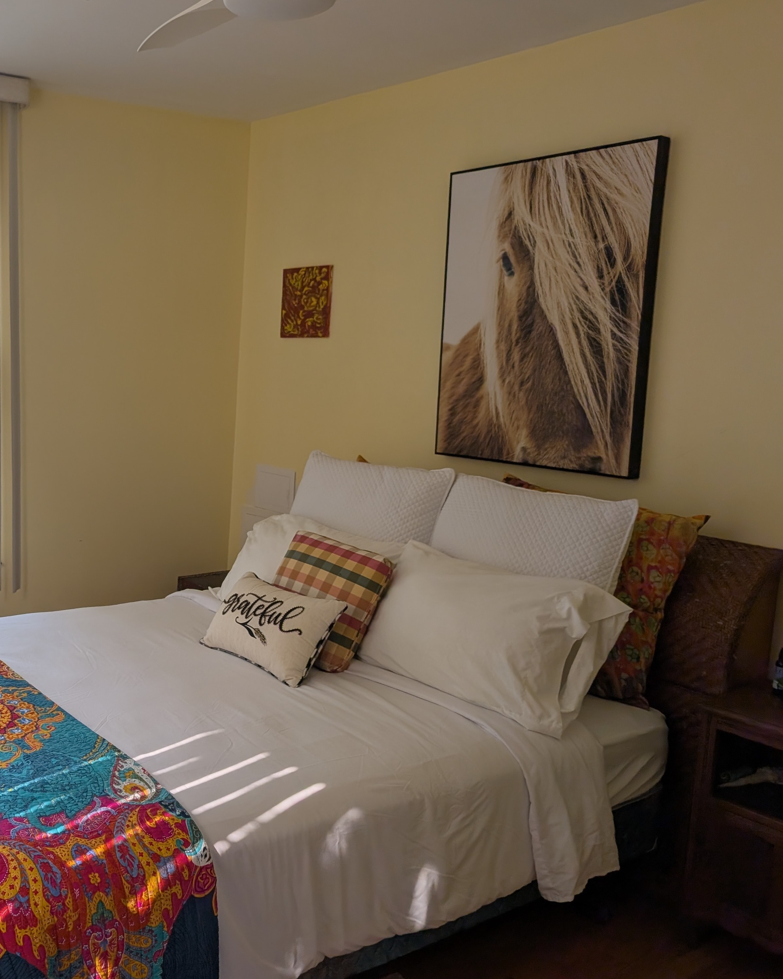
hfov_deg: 43.3
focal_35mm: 32
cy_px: 491
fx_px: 927
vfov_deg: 55.7
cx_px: 139
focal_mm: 6.9
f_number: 1.68
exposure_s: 1/120
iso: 24
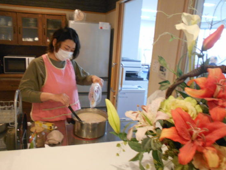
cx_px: 110
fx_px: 183
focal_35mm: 28
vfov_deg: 49.8
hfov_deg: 63.4
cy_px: 84
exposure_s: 1/30
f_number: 3.2
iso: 400
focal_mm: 4.6
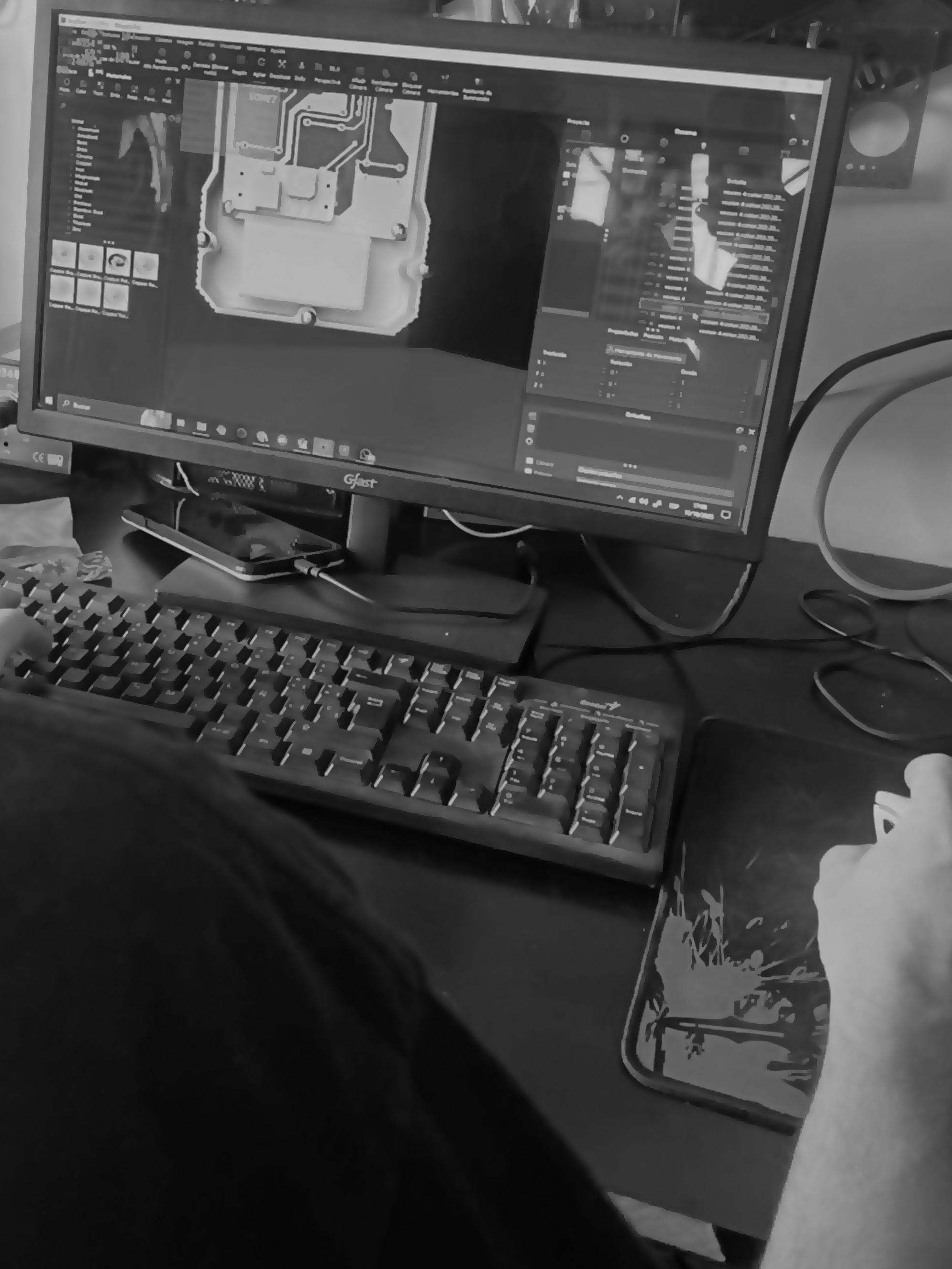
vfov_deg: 16.8
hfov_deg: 12.6
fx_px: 4291
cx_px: 283
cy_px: 473
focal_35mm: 117
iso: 320
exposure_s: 1/60
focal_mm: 9
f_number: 2.8
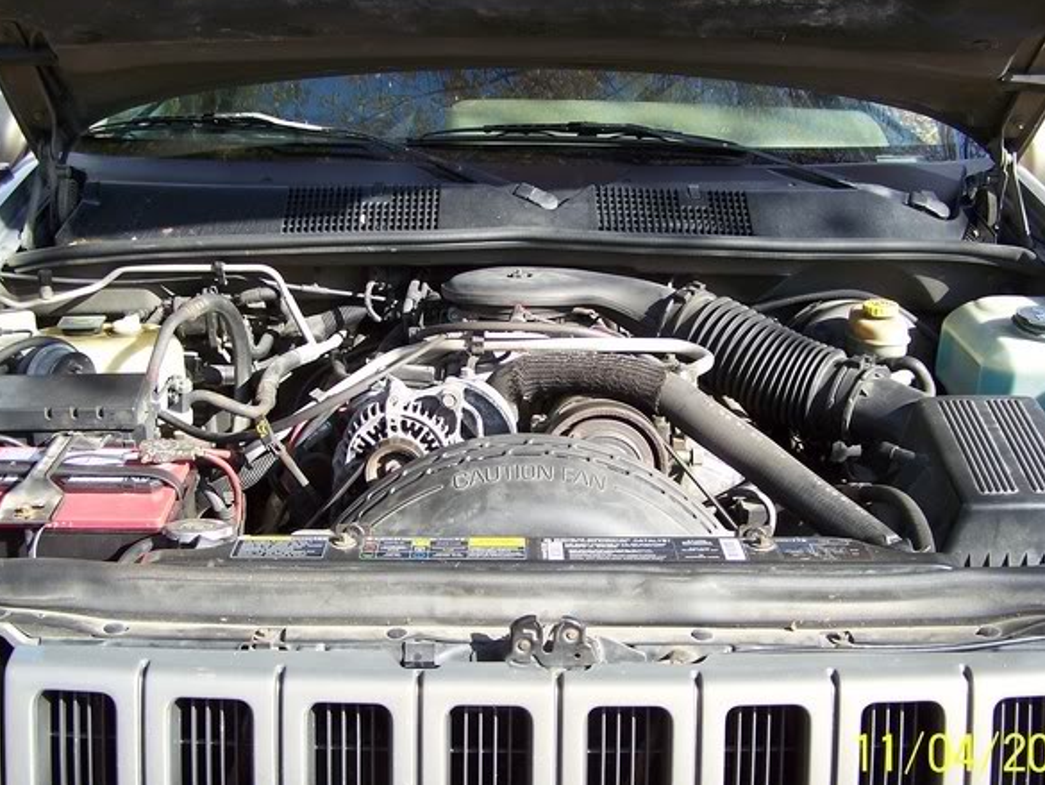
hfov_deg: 41.2
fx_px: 1389
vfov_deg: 31.5
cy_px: 399
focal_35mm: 46
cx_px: 534
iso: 80
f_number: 2.8
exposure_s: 1/250
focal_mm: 6.3
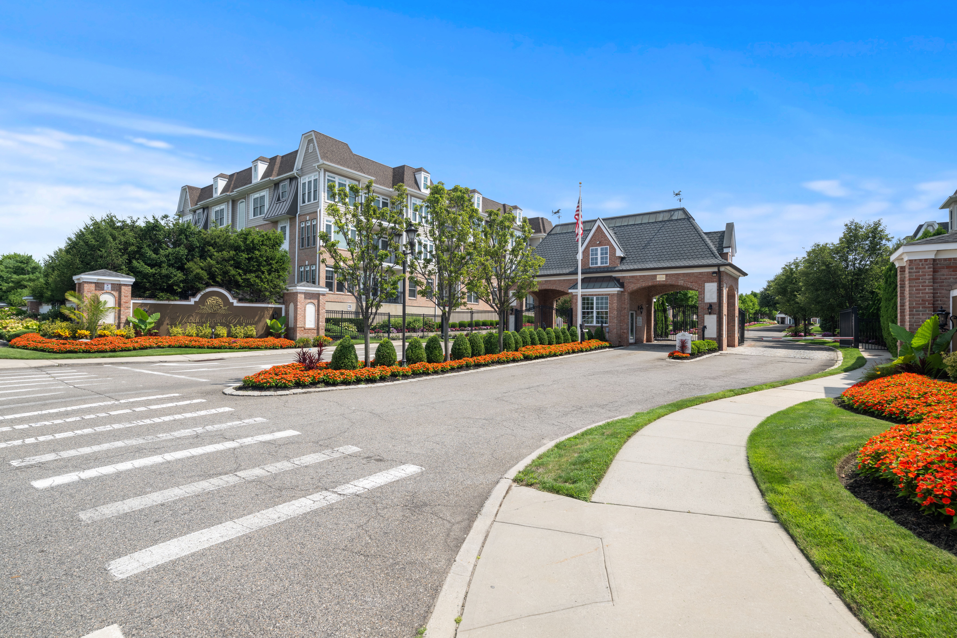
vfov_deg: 70.4
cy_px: 319
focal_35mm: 17
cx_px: 478
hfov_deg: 93.3
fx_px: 452
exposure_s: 1/80
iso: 320
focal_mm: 17
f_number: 11
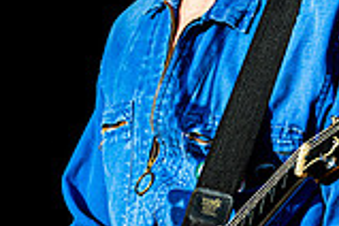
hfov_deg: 3.1
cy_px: 41
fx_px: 6271
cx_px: 200
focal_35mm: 666
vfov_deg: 2.1
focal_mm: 150
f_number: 4.5
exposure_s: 1/800
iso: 640
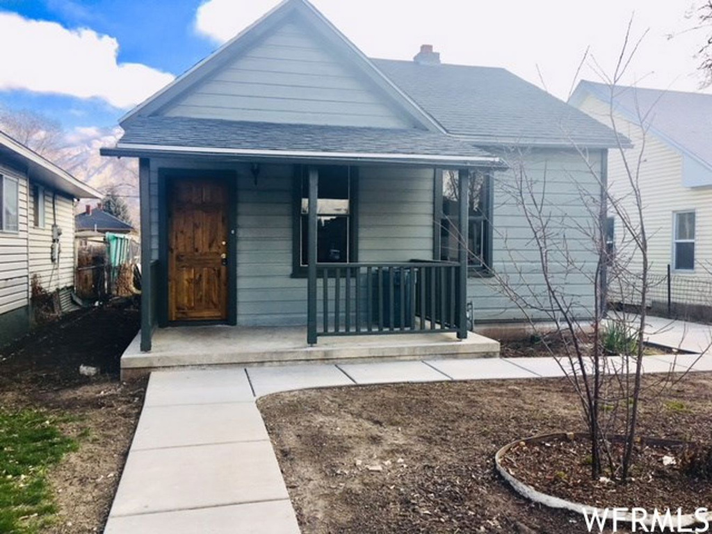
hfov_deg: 61.7
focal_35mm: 29
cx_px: 356
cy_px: 267
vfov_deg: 48.2
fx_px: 596
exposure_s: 1/478
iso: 25
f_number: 2.2
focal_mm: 4.15
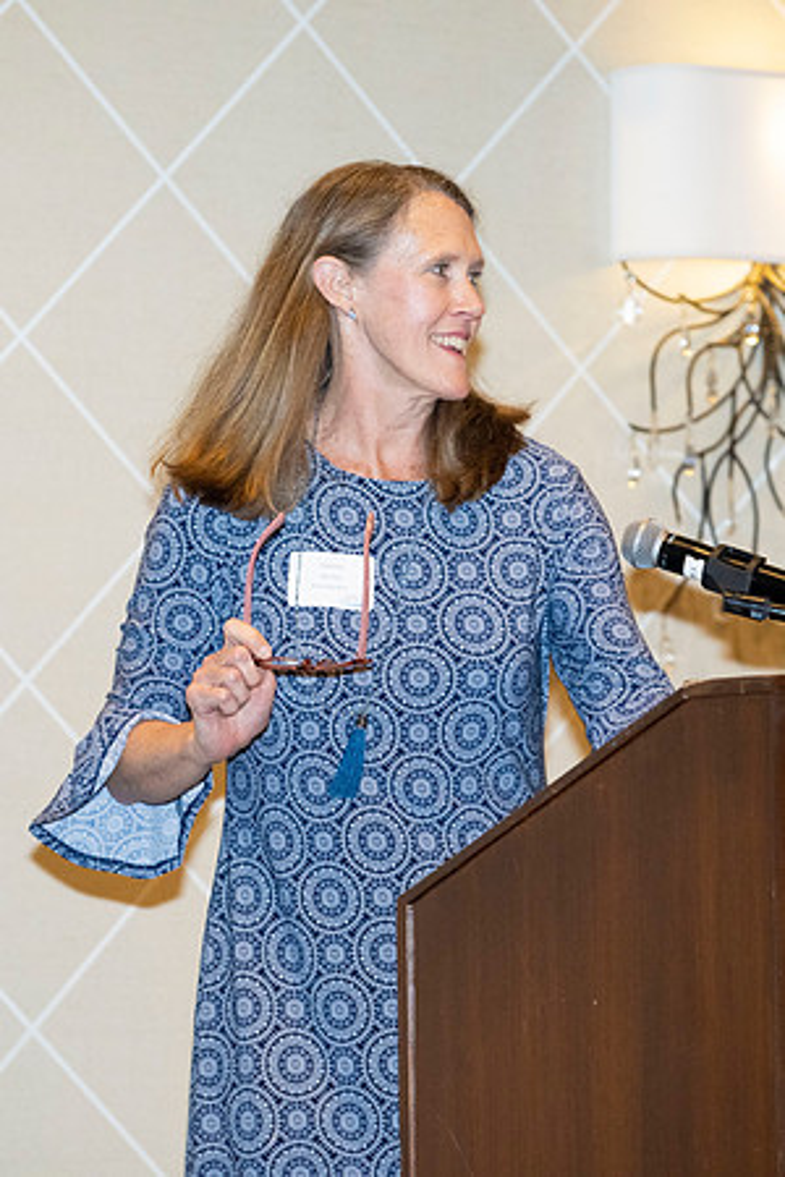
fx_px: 5887
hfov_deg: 7.6
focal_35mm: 180
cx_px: 392
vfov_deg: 11.4
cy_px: 588
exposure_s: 1/200
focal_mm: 120
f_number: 4
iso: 2500
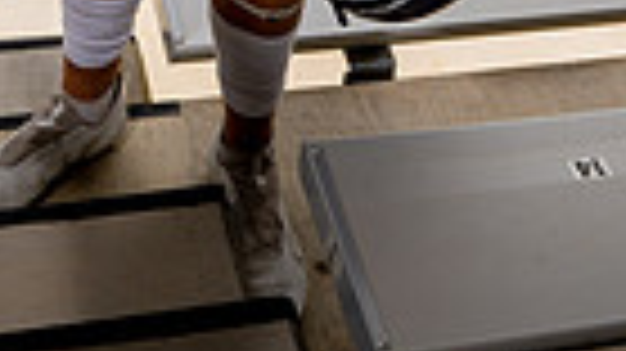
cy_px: -477
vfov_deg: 10.6
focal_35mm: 98
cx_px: 297
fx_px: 1626
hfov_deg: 21.8
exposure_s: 1/250
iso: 100
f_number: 6.3
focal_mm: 29
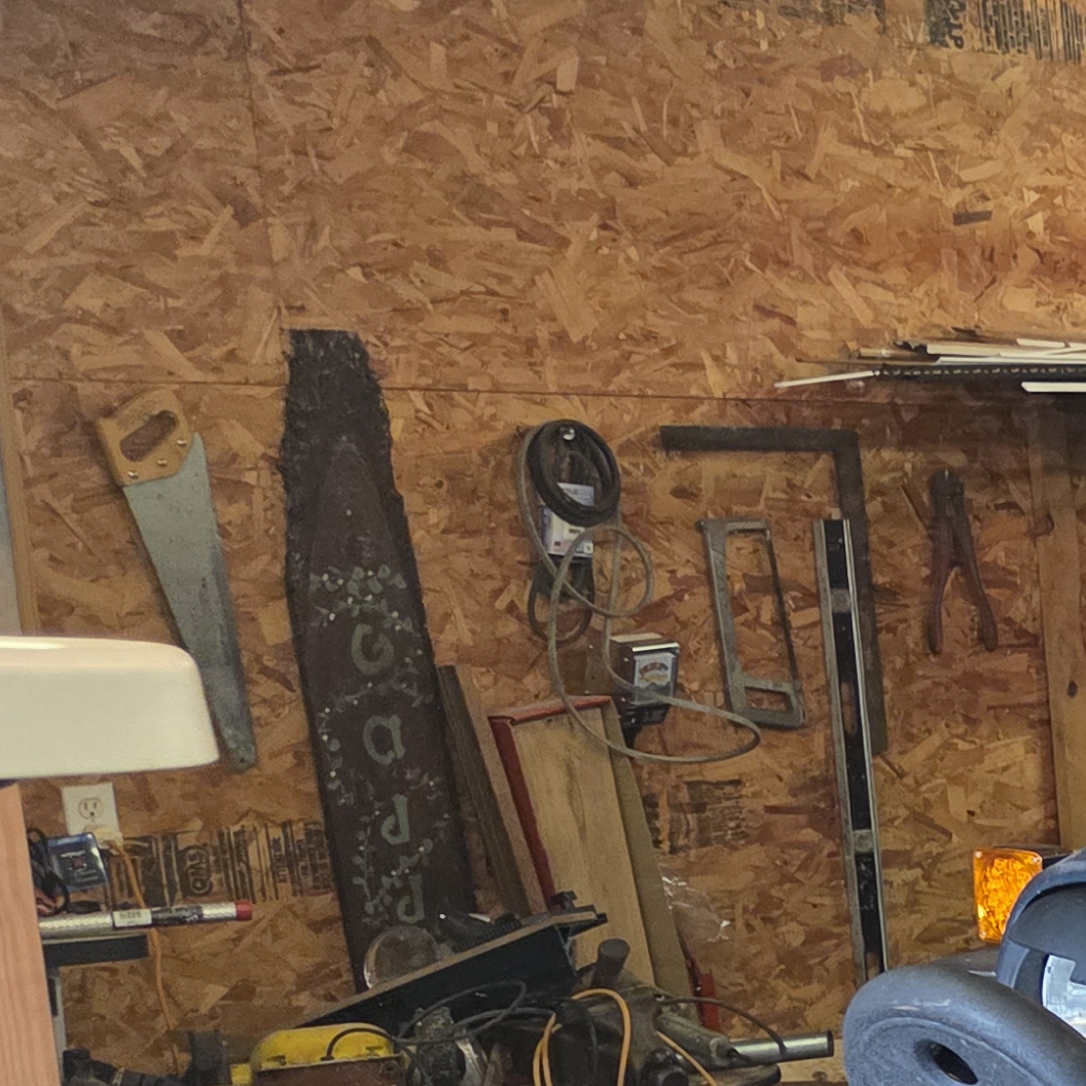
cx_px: 2027
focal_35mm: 77
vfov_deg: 21.9
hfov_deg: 17.6
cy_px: 1011
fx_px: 2733
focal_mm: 5.4
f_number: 1.8
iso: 1000
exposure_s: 1/120
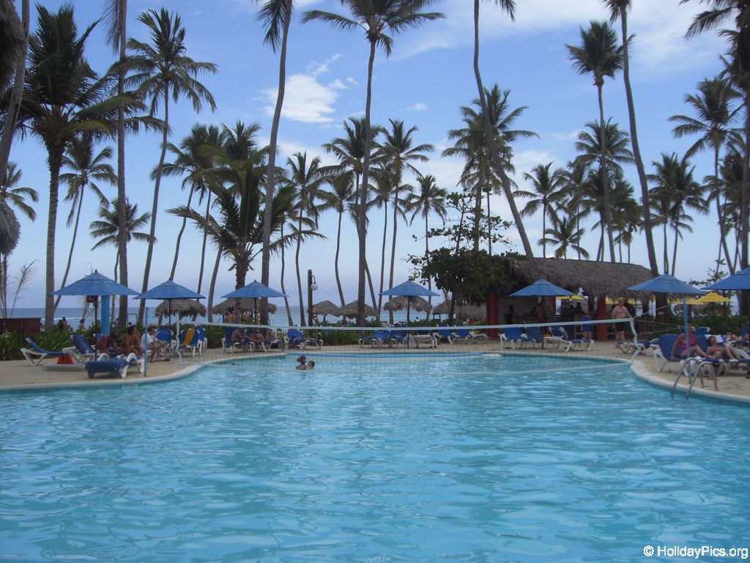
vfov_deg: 37.7
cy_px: 282
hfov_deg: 49.0
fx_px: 823
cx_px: 375
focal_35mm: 38
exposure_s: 1/800
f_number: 2.7
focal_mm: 6.2
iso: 64
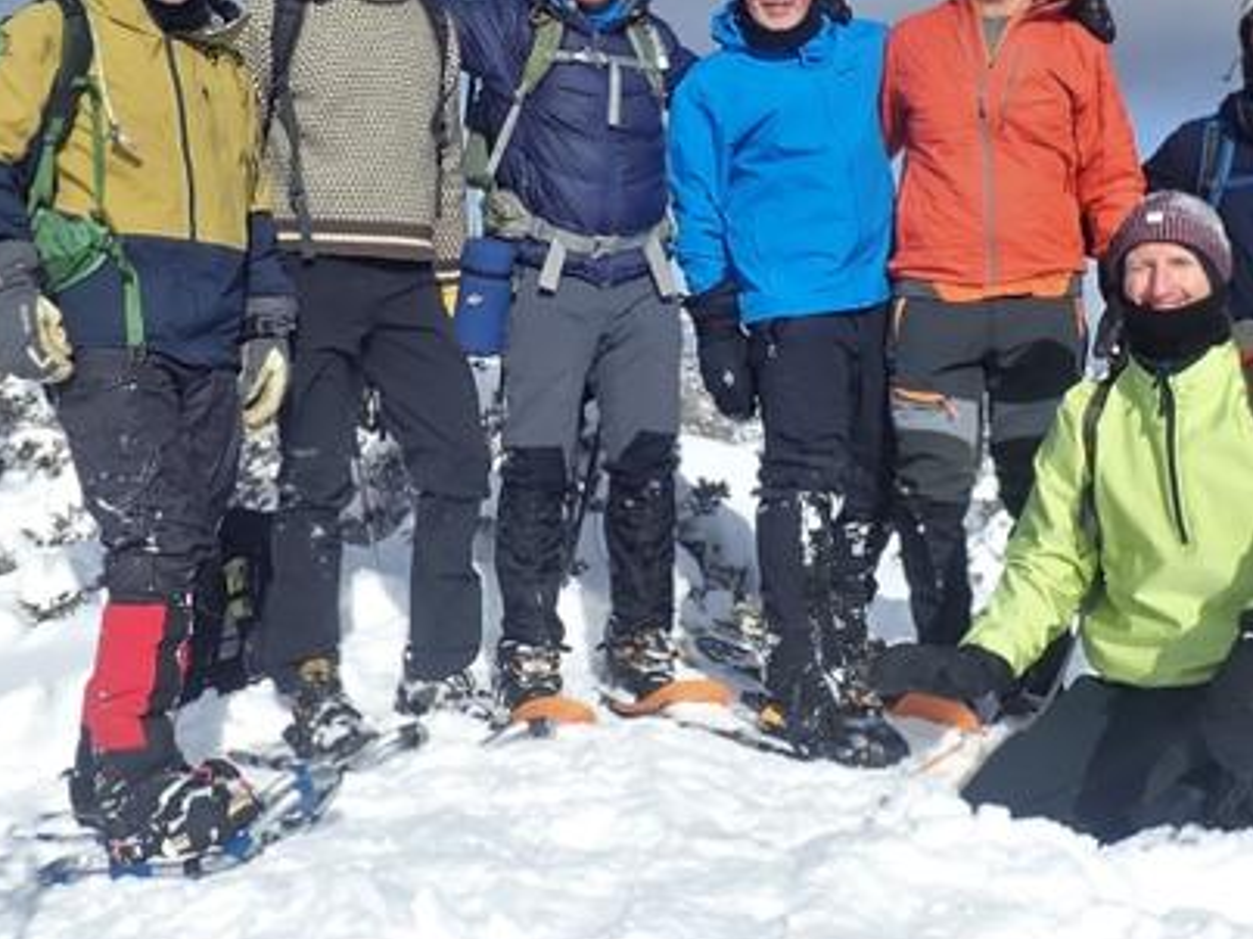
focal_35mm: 31
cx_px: 690
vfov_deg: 45.2
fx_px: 1122
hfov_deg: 58.2
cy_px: 378
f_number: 8
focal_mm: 4.5
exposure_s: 1/250
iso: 100
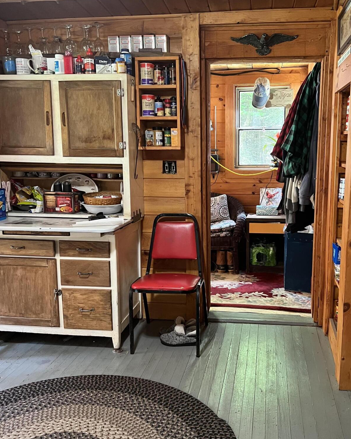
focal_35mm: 34
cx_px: 218
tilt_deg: -10.1
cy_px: 231
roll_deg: -1.7
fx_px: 442
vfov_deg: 52.8
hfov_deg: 43.0
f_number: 1.5
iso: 500
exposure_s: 1/60
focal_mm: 5.7
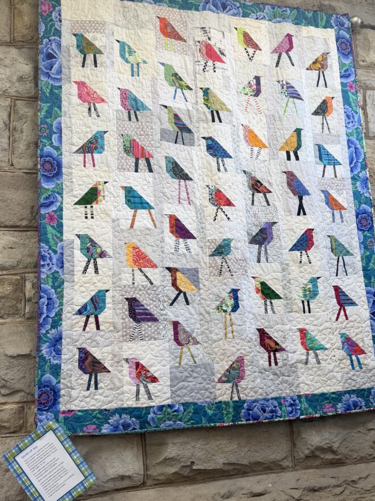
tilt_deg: +10.6
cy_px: 248
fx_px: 405
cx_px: 199
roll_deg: +3.6
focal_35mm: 28
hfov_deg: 49.7
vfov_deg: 63.5
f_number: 1.78
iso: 64
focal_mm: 6.76
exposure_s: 1/120
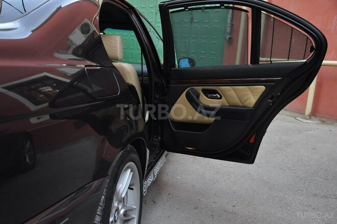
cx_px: 168
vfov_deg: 41.6
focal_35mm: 32
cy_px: 112
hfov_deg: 59.6
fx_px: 294
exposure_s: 1/100
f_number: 5
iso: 1250
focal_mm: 21
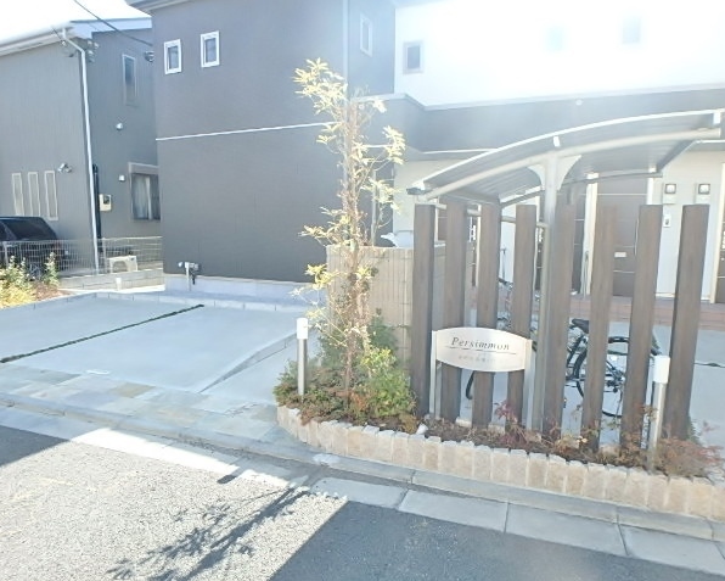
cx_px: 380
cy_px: 291
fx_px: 472
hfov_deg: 75.0
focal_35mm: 22
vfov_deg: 63.1
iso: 160
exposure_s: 1/250
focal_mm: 3.7
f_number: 3.5
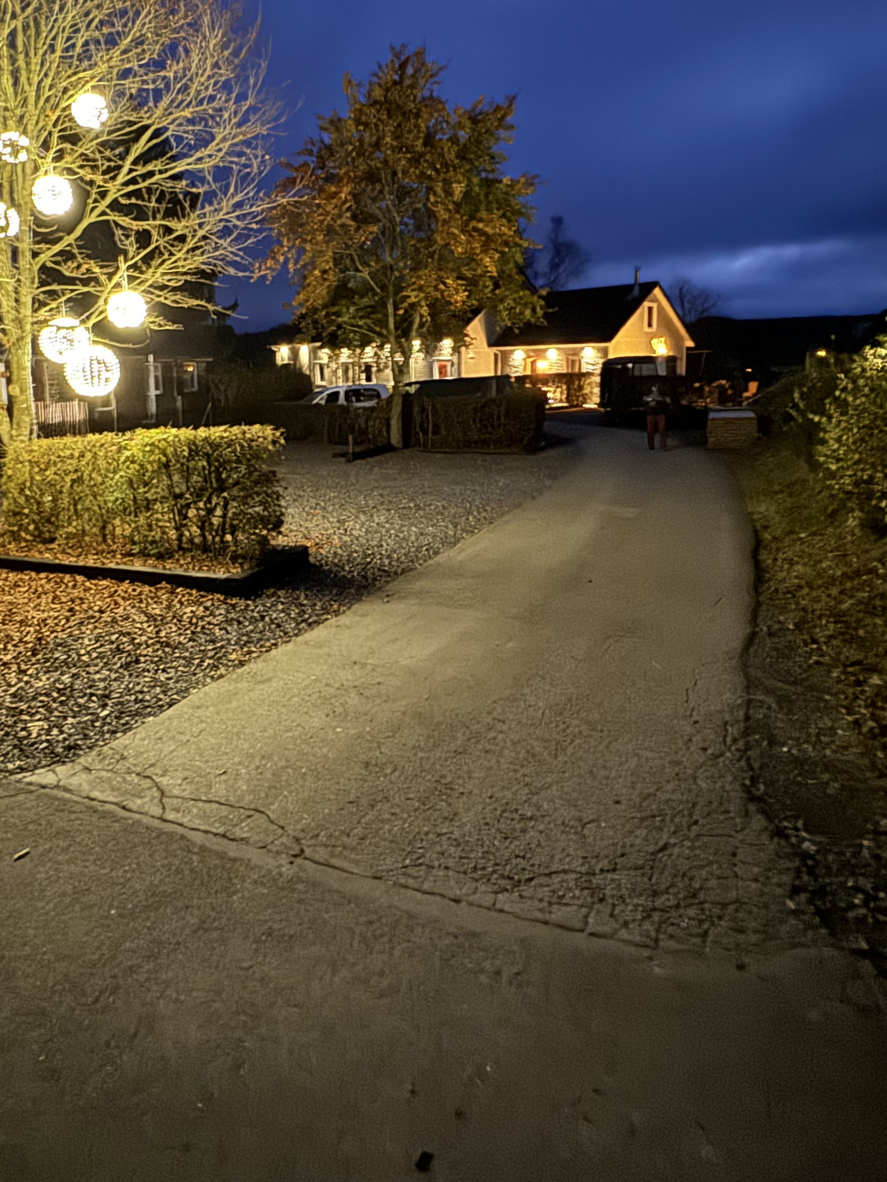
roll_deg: +2.3
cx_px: 350
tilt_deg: -7.5
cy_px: 480
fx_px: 820
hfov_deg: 56.3
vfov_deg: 70.9
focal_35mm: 24
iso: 2000
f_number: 2.2
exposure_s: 1/8
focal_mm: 2.22
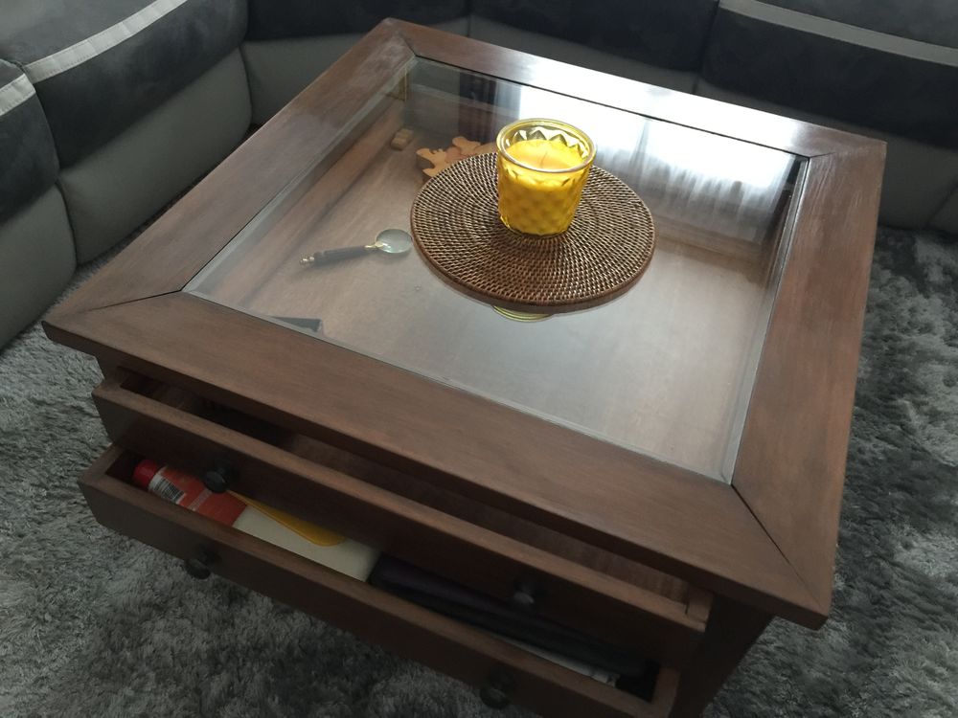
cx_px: 479
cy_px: 359
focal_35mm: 29
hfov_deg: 61.7
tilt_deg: -46.0
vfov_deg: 48.2
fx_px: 803
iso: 125
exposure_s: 1/10
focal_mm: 4.15
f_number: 2.2
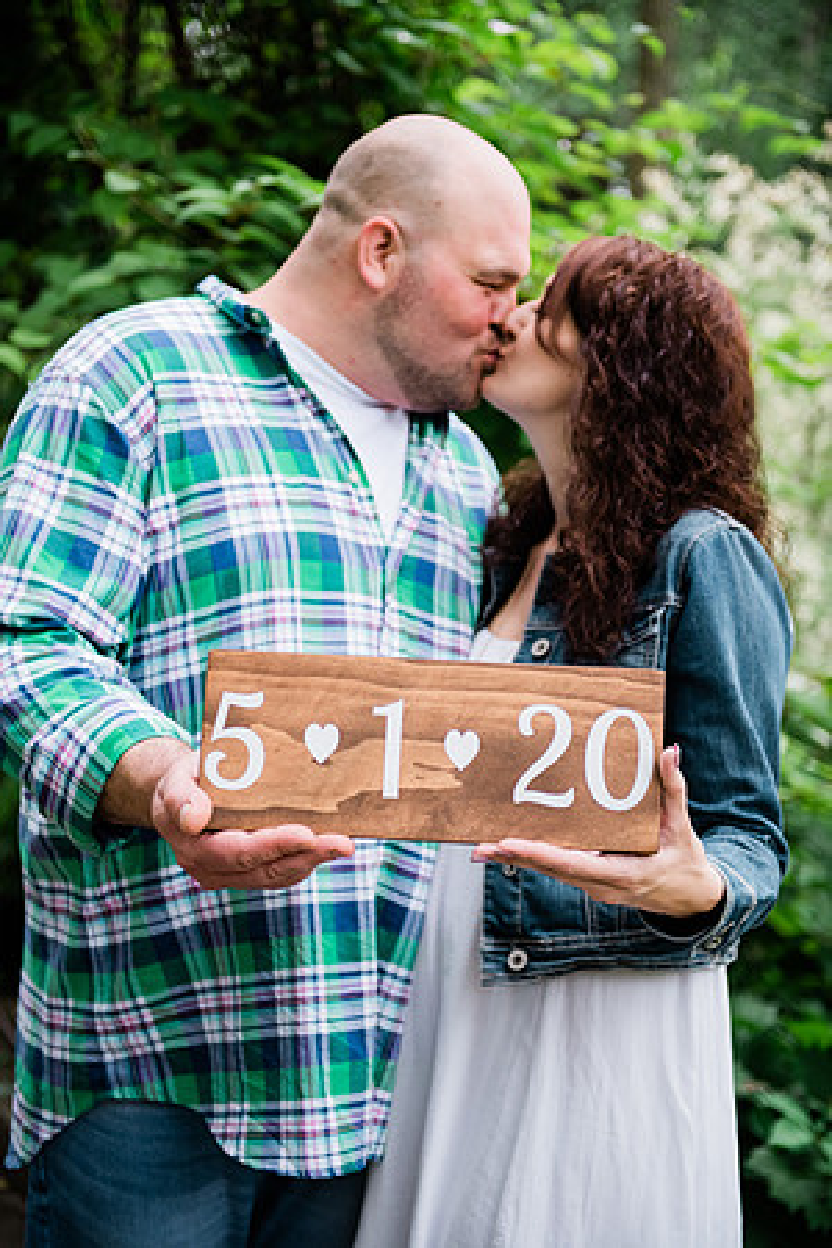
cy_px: 624
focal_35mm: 60
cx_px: 416
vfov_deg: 33.4
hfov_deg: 22.6
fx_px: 2080
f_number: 2.8
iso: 640
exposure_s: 1/160
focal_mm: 60
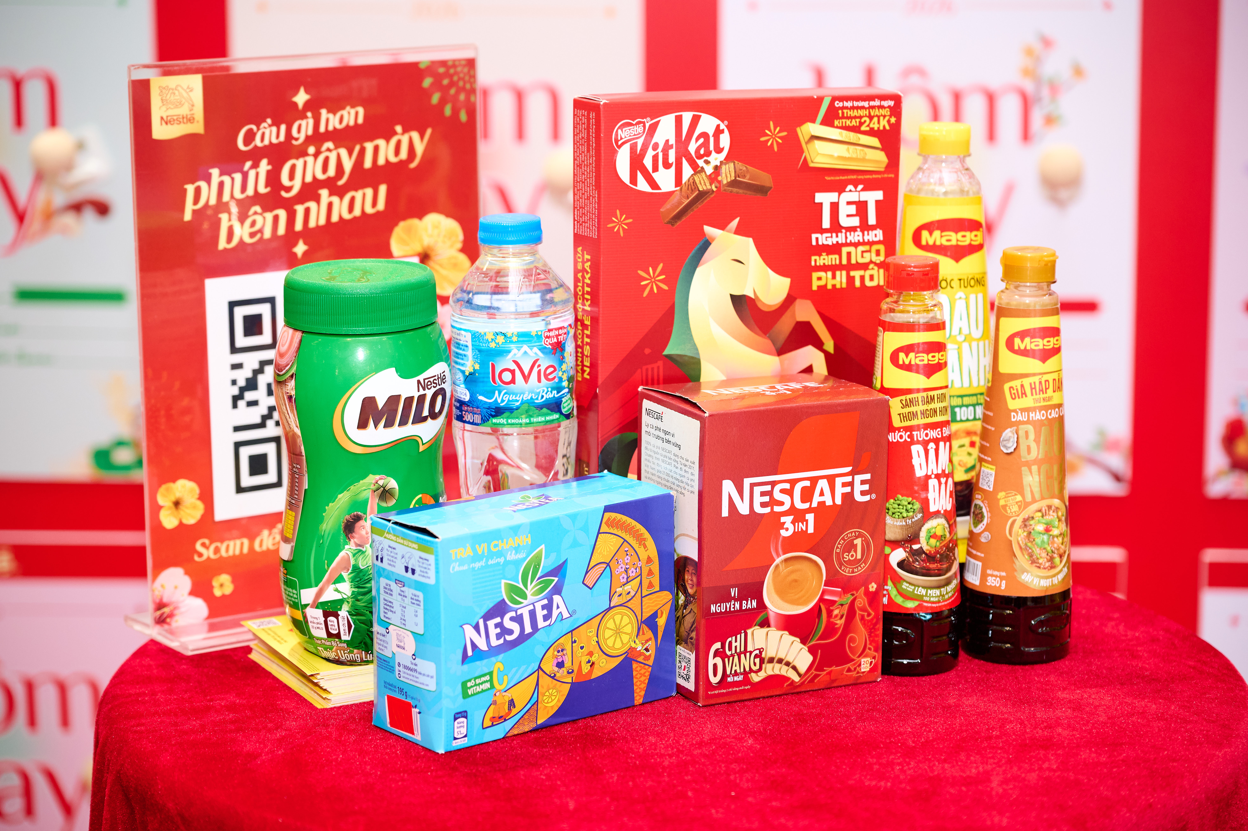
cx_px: 624
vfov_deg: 15.5
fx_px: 3049
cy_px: 416
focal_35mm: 88
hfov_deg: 23.1
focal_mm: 88
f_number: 4
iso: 1000
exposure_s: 1/200
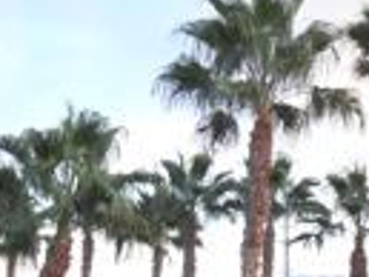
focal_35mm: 173
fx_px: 1846
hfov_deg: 11.2
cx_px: -57
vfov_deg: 8.5
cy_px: 380
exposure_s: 1/45
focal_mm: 6.3
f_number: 3
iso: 100
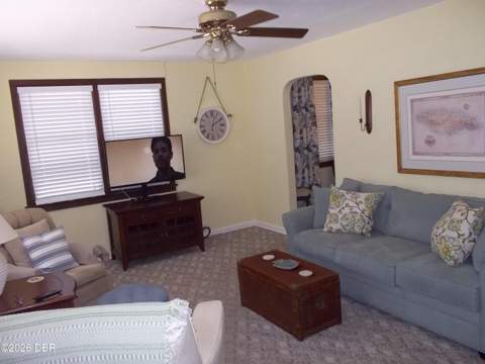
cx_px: 242
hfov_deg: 61.7
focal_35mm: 29
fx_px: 406
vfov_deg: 48.2
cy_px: 182
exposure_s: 1/40
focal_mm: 4.1
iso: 320
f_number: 3.3
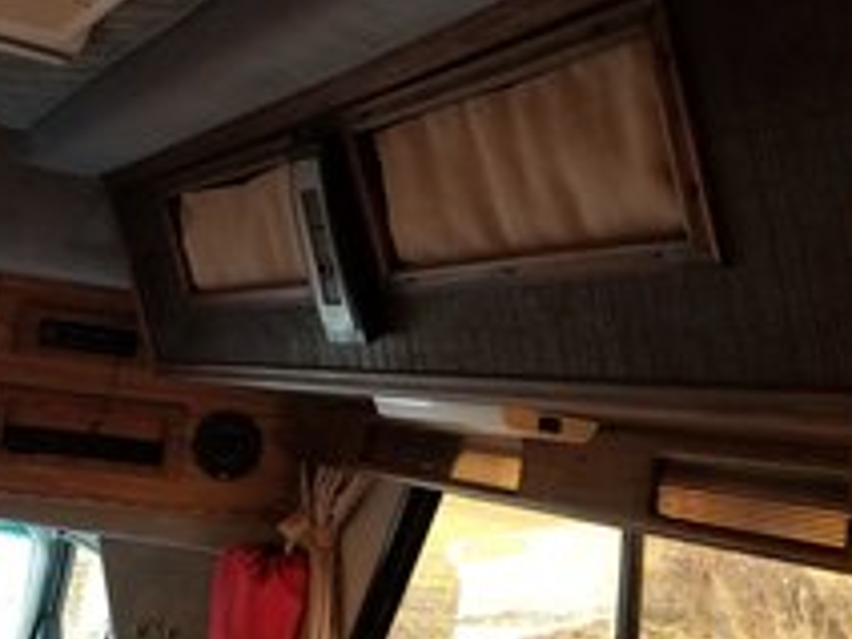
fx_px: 1206
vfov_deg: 29.6
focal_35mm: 49
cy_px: 281
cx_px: 362
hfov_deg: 38.8
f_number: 1.7
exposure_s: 1/27
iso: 200
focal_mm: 4.3
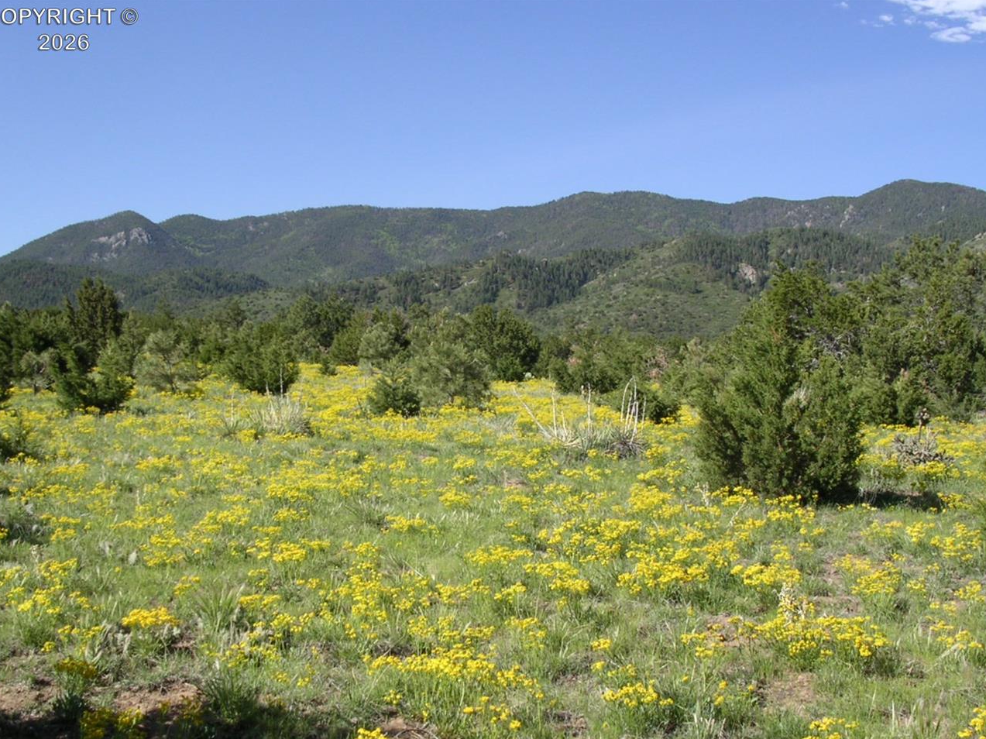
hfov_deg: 43.9
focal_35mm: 43
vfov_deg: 33.5
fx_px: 1224
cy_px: 414
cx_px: 476
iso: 100
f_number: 5.6
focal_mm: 5.8
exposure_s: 1/225
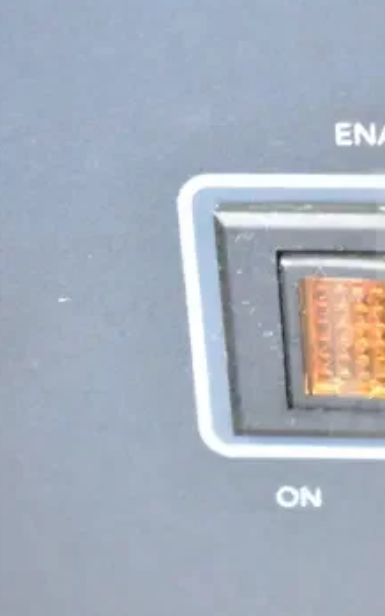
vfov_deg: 14.2
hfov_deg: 8.8
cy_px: 308
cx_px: 526
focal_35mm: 147
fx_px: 2467
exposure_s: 1/25
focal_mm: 55
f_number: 5.6
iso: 25600
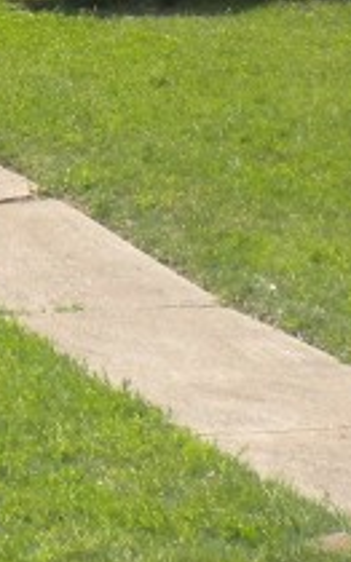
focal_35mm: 181
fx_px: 2774
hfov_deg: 7.2
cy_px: -29
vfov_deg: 11.4
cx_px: -123
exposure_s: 1/424
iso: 80
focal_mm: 6.3
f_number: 4.6
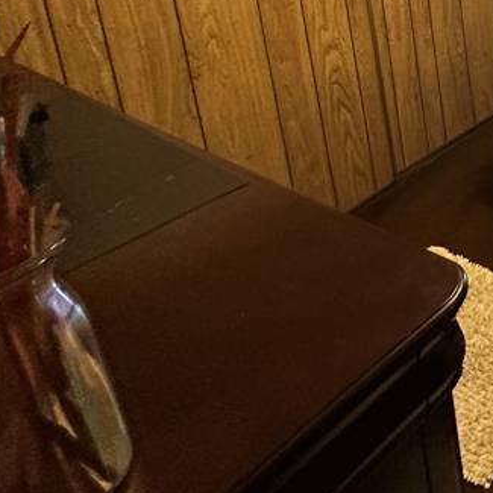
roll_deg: +0.7
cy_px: -83
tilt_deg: -9.7
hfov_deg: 28.9
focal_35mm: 39
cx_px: 722
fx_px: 628
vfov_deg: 35.0
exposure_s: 1/60
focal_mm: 2.22
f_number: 2.2
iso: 320
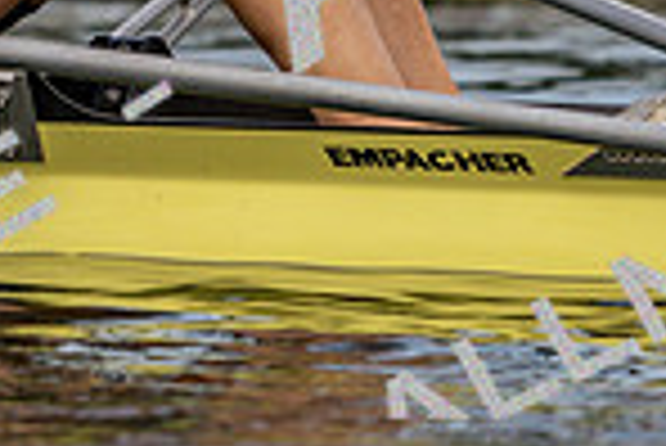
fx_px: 24462
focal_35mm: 1321
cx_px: -117
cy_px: -354
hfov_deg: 1.6
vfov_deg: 1.0
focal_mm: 338
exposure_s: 1/1600
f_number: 6.3
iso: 320
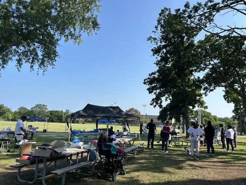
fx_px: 185
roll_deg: -3.5
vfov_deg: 53.1
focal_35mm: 26
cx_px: 123
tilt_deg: +8.3
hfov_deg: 67.3
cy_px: 92
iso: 50
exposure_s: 1/2762
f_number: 1.5
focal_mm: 5.7
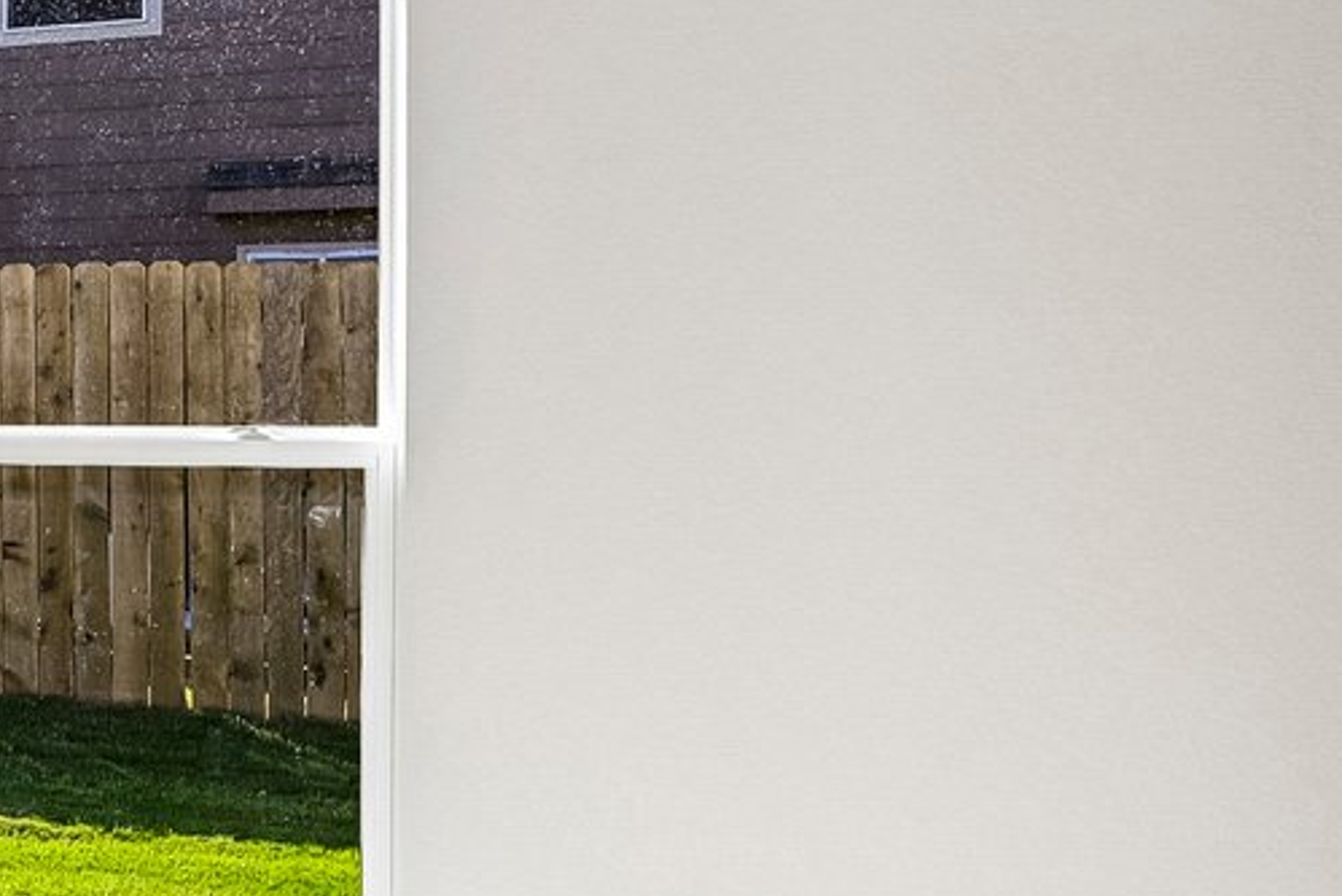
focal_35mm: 78
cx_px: -1218
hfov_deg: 18.6
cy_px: 402
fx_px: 2908
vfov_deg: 17.5
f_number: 8
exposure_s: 1/400
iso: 400
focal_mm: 19
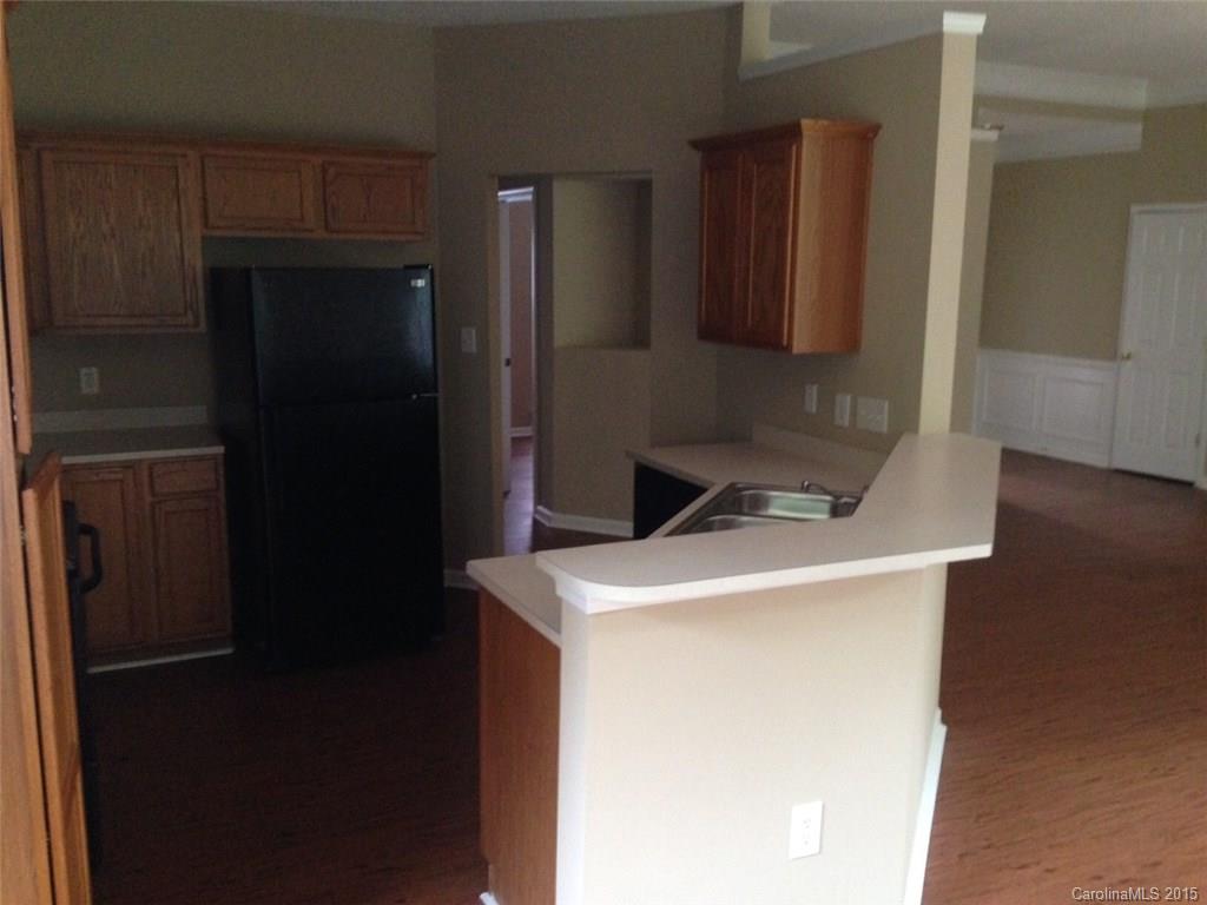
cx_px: 604
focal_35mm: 33
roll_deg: +1.7
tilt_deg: -10.3
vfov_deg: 42.9
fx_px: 1151
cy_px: 452
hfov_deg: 55.4
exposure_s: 1/20
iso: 320
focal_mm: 4.12
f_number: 2.4
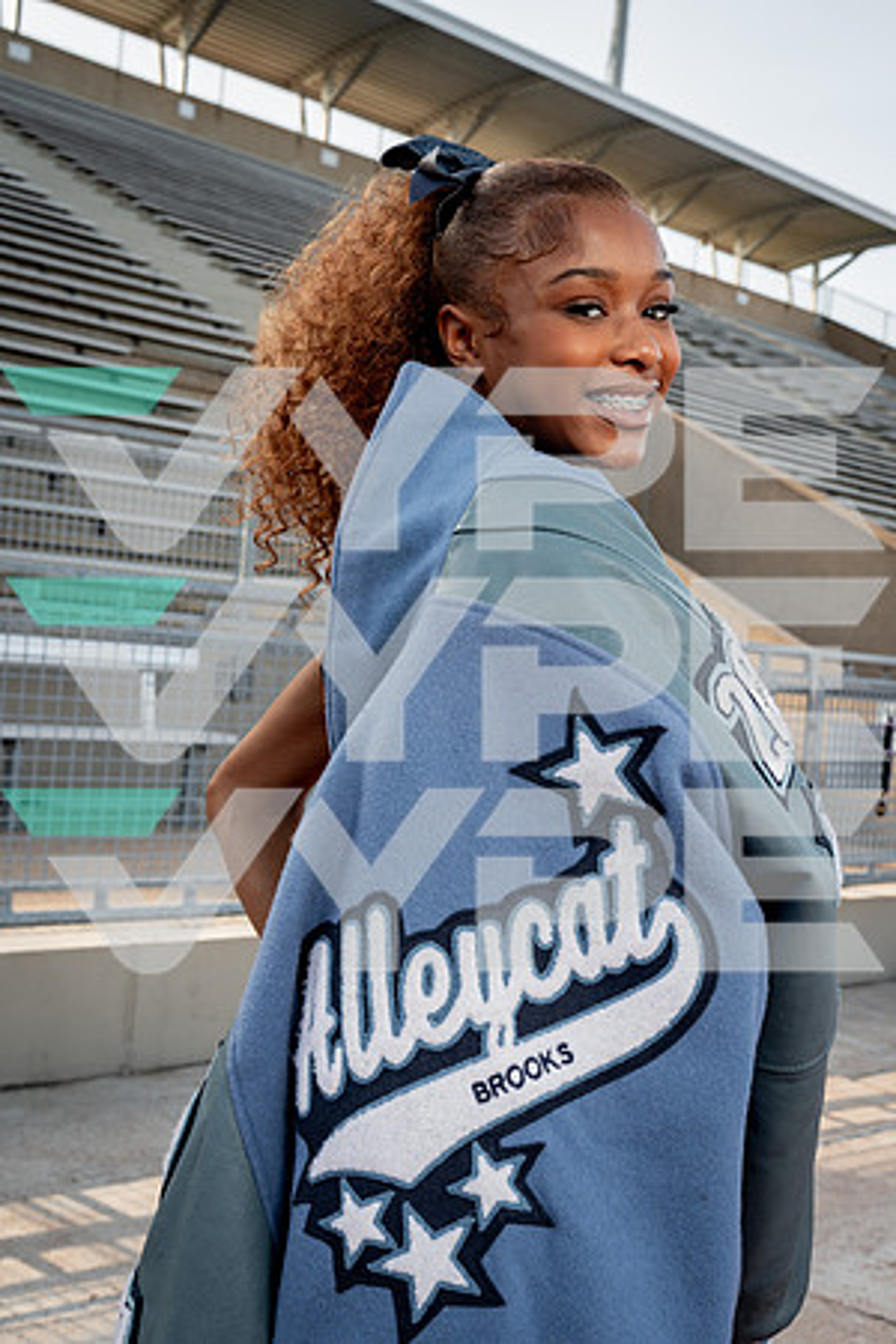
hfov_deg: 32.6
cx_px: 448
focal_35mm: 41
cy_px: 672
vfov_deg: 47.4
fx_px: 1531
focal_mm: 41
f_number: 8
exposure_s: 1/250
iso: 400
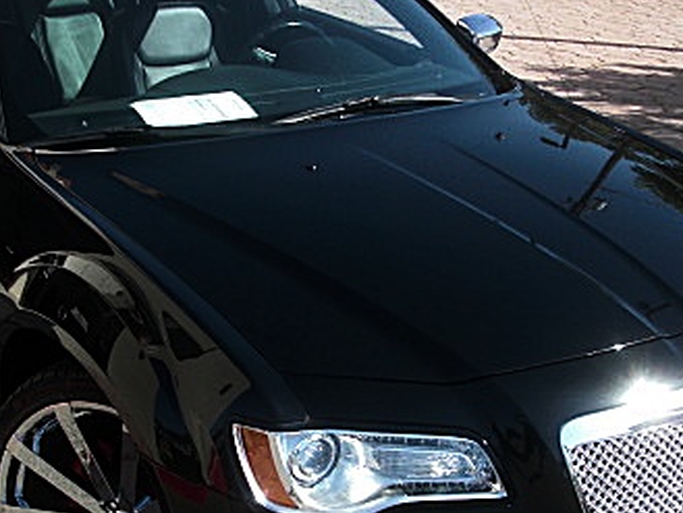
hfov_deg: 27.7
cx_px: 297
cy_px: 309
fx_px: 1382
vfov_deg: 21.0
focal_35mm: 70
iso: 50
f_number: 2.8
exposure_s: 1/400
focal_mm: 6.3
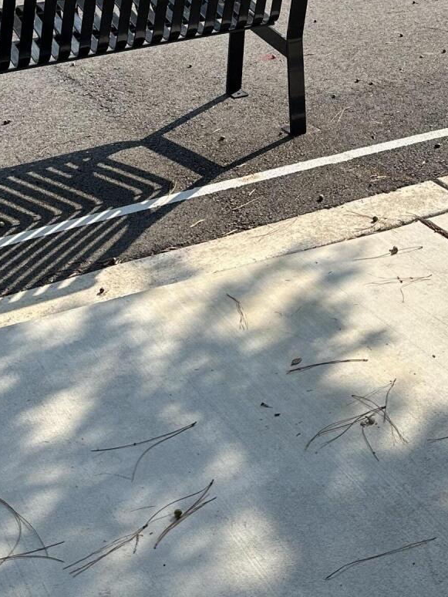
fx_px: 1069
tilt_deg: -4.2
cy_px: -162
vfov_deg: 26.7
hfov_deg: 23.6
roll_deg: +0.8
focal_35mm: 62
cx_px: 290
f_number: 1.78
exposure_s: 1/2410
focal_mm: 6.86
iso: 80
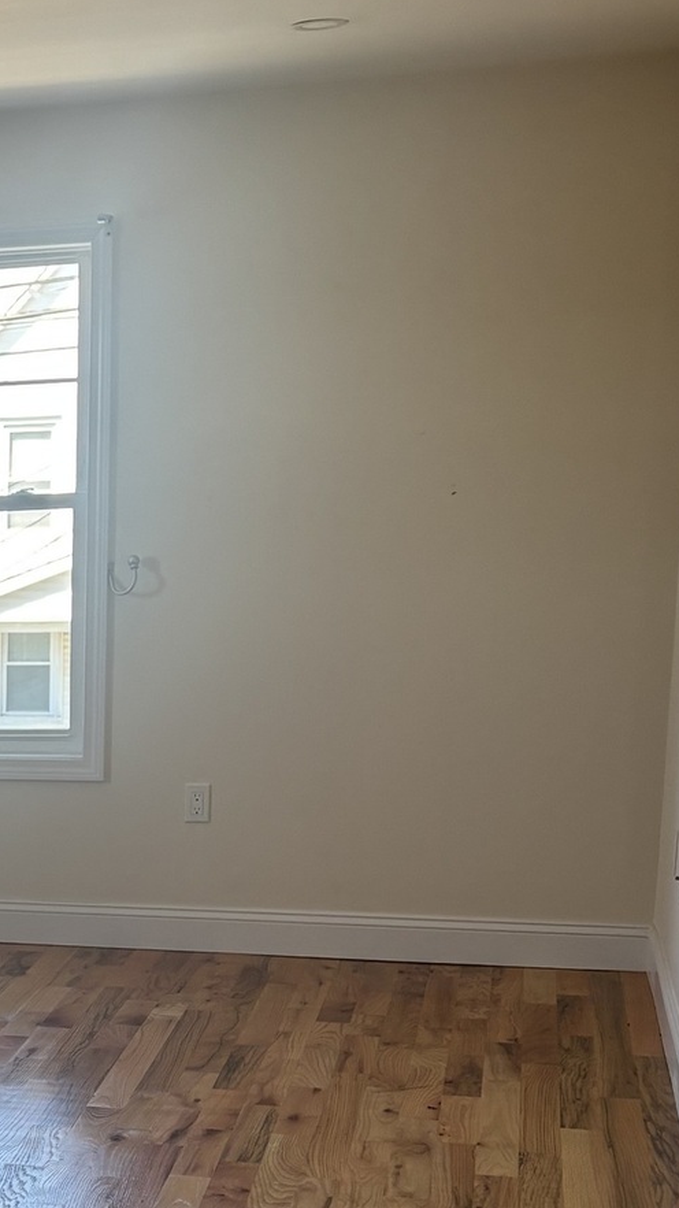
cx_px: -441
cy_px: 967
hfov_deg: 14.8
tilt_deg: -11.9
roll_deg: +0.9
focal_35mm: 74
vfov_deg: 28.0
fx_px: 2369
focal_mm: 5.96
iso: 40
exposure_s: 1/121
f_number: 1.6
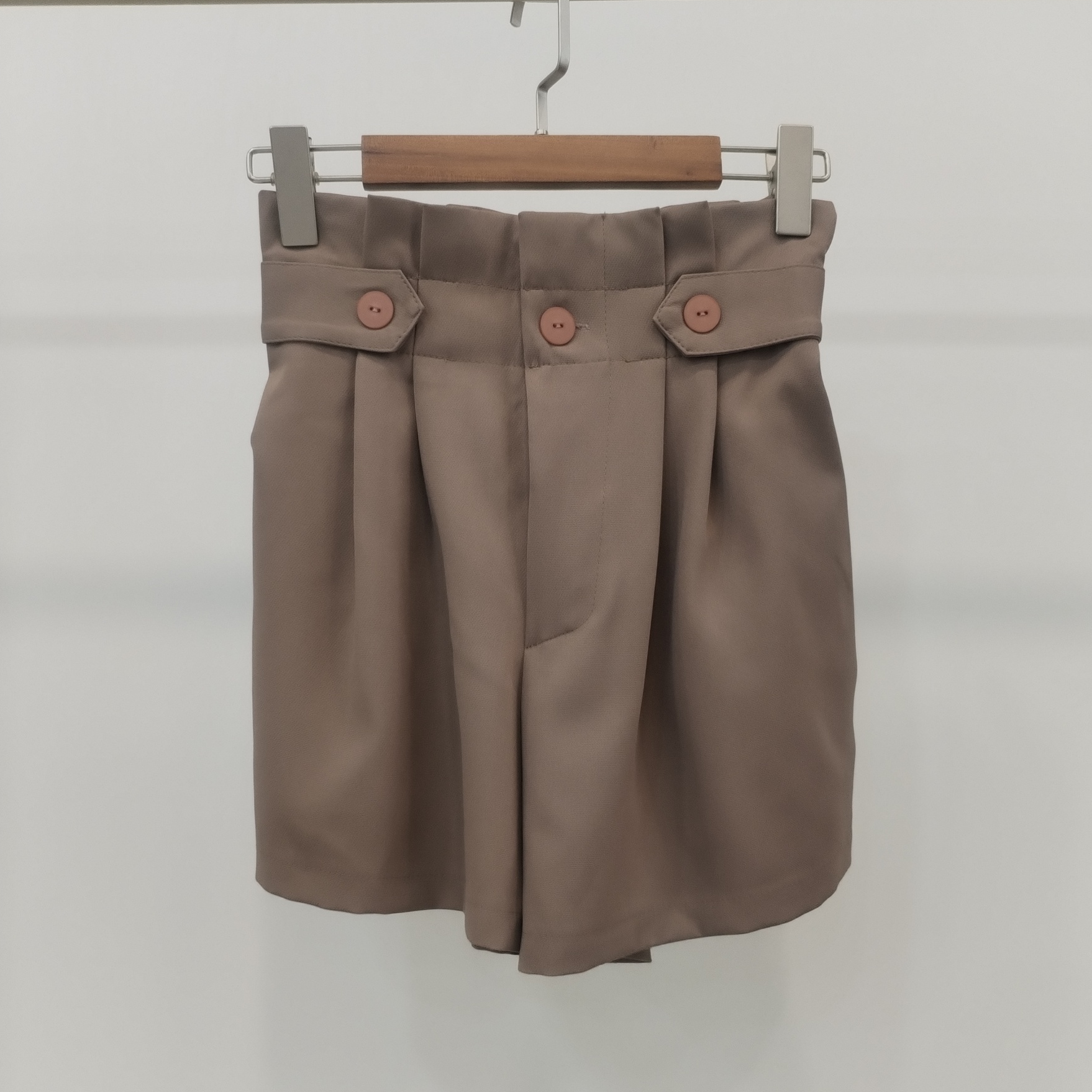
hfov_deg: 47.2
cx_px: 552
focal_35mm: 35
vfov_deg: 46.9
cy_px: 670
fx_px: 1249
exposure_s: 1/60
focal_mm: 4.75
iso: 253
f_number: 1.8
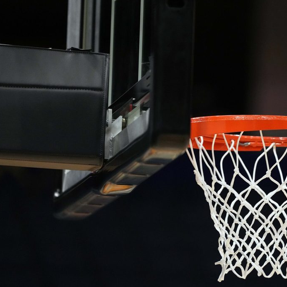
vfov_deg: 3.9
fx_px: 4193
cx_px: 247
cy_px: 137
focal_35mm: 447
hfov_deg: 3.9
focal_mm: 300
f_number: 2.8
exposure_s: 1/2000
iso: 5000
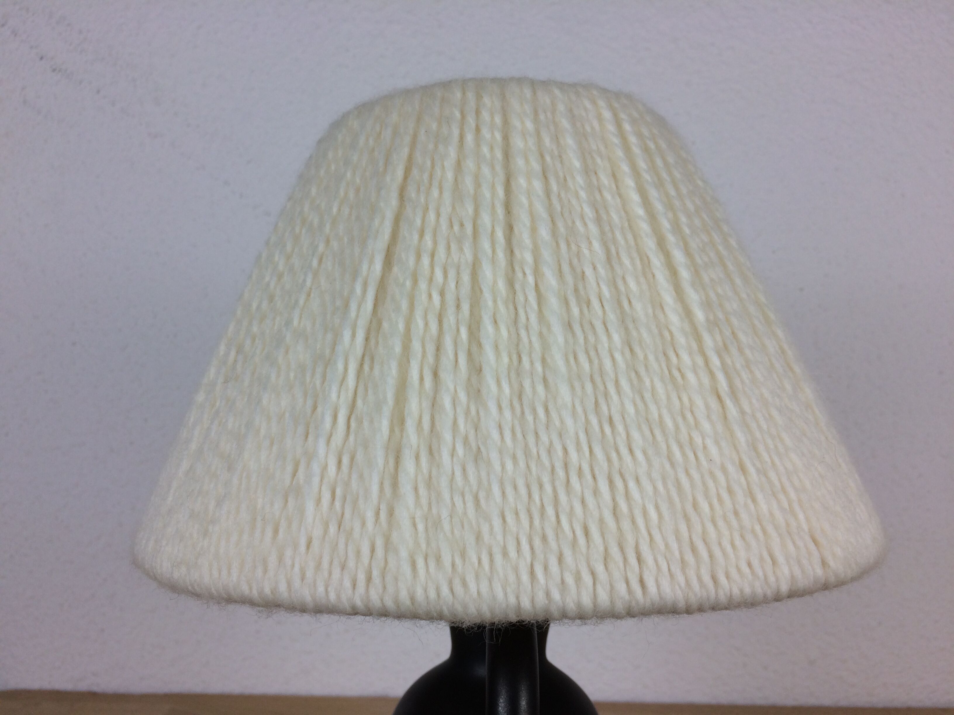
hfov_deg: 61.7
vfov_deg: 48.2
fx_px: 799
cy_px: 358
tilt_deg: +2.5
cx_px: 477
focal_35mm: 29
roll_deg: -1.4
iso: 32
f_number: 2.2
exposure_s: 1/109
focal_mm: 4.15
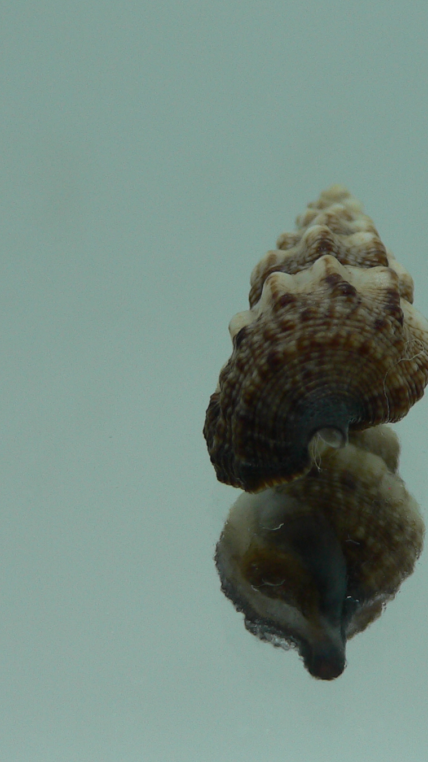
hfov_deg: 20.9
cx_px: 326
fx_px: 1150
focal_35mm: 57
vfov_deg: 36.6
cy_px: 404
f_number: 2.8
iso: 80
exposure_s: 1/60
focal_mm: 4.6
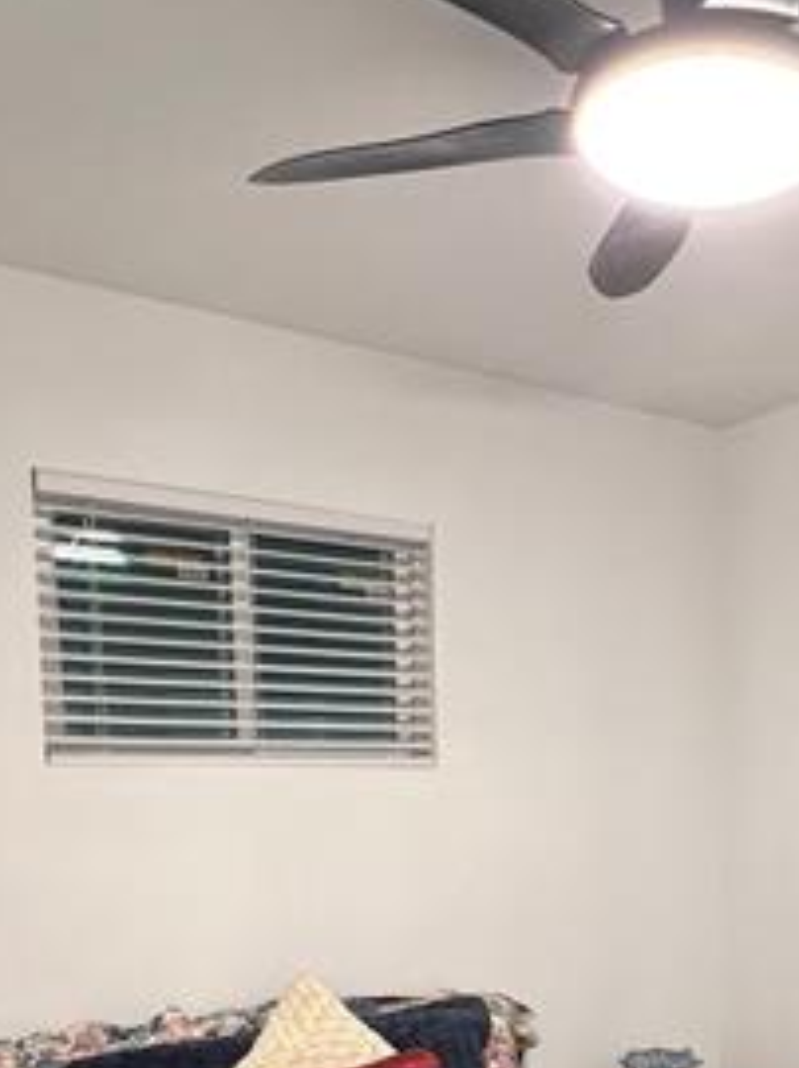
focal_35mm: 37
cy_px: 926
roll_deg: +0.4
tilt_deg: -5.4
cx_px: 609
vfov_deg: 46.2
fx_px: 1141
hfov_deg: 37.6
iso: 500
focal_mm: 1.57
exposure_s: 1/60
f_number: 1.8
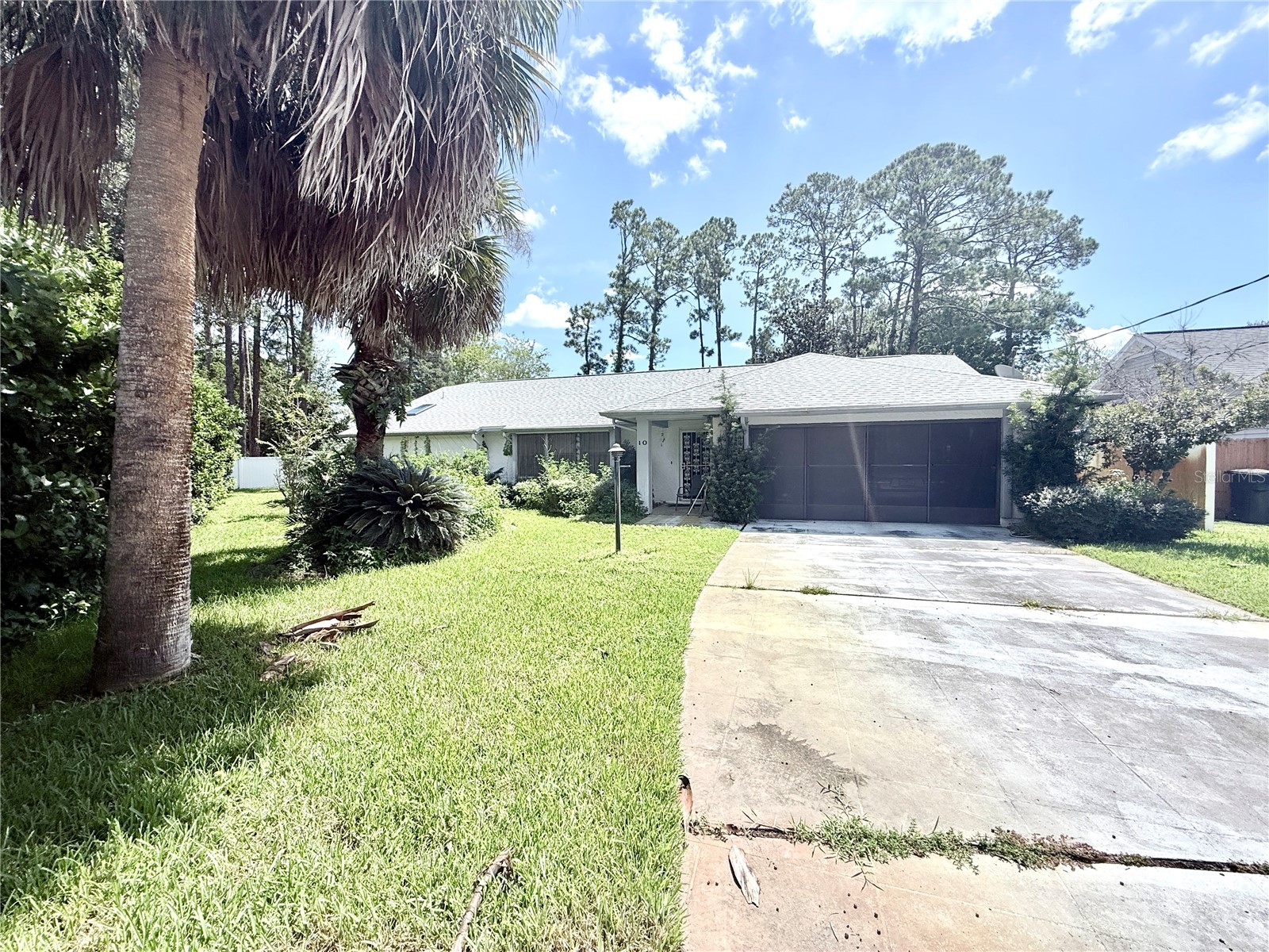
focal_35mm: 14
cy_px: 476
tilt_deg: -2.2
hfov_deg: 102.1
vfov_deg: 85.7
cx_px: 634
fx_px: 513
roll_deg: +0.6
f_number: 2.2
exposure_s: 1/1795
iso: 50
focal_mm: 2.22
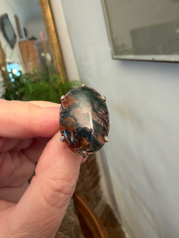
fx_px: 179
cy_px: 119
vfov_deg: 67.3
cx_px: 90
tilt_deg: -13.2
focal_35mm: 26
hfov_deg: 53.1
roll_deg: +12.4
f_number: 2.2
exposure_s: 1/50
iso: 250
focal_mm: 2.22
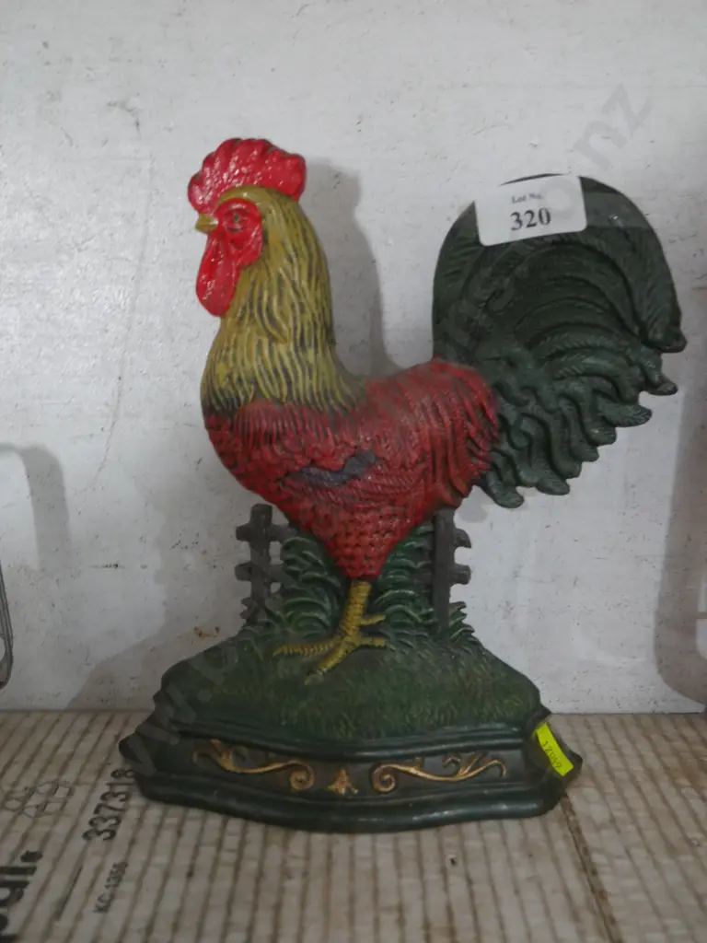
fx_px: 1089
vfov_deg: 46.8
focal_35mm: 40
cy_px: 472
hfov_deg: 36.0
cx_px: 354
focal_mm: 20
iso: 3200
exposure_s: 1/50
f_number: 4.4
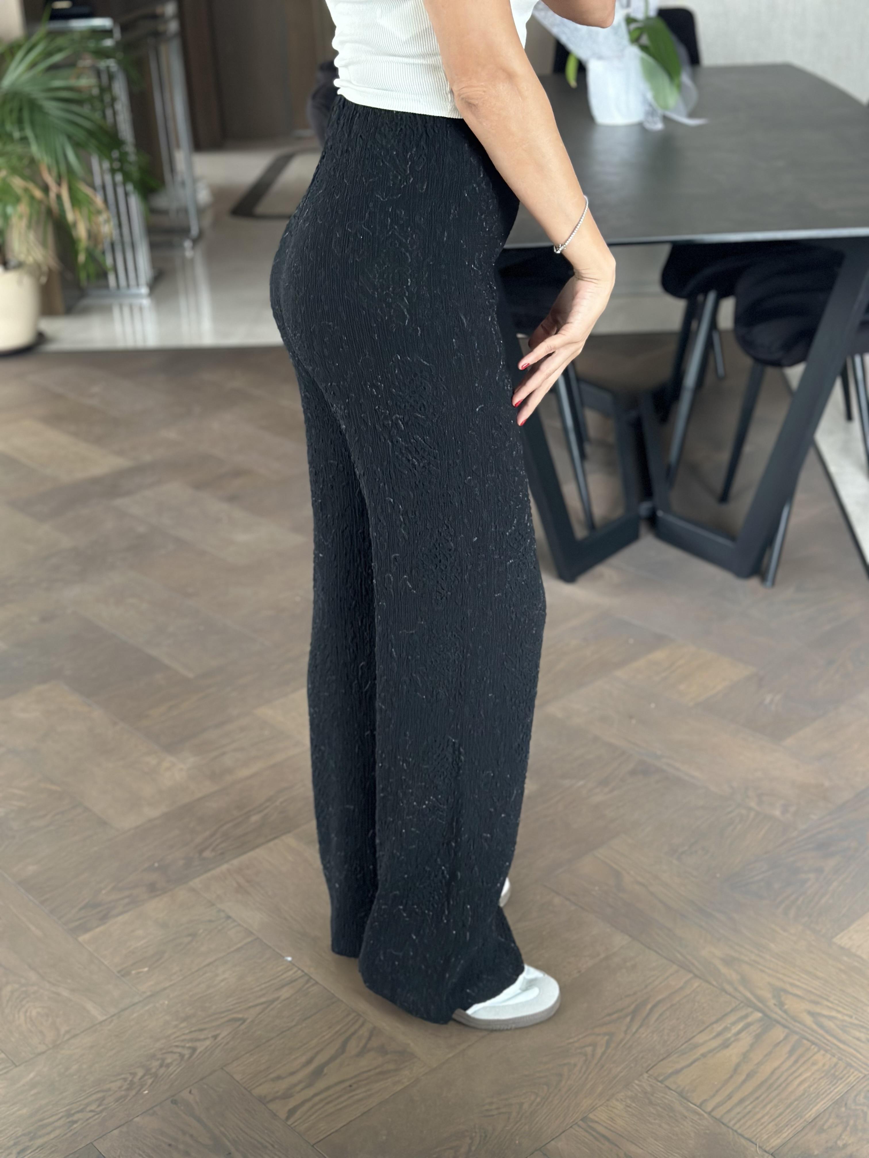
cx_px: 434
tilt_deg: -31.4
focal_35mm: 48
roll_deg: +2.5
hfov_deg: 30.3
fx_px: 1607
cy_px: 579
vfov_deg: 39.7
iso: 320
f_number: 1.78
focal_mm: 6.86
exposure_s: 1/60
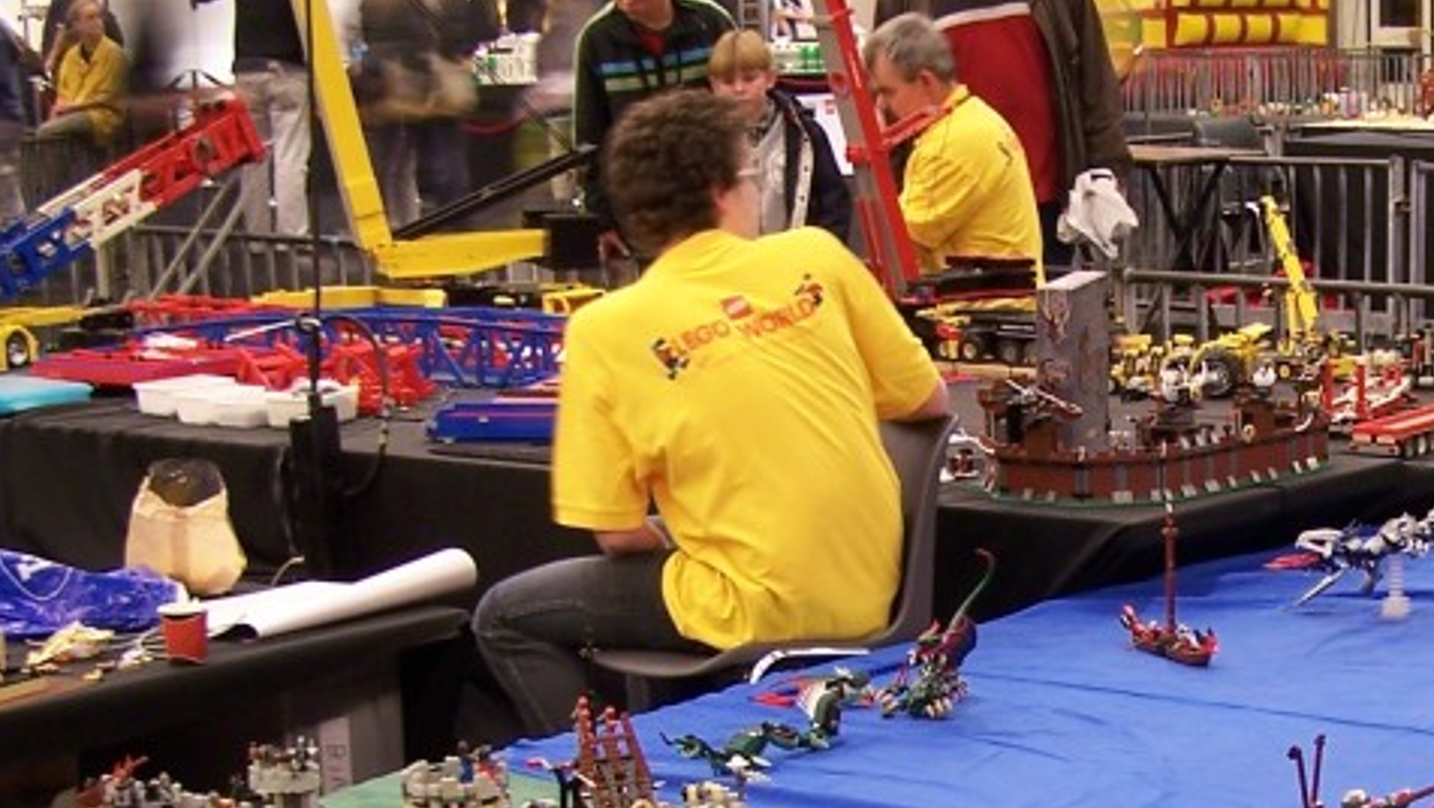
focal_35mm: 89
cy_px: 856
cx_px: 1220
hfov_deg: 23.4
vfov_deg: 13.4
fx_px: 3385
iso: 80
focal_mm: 6.3
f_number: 2.8
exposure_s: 1/2
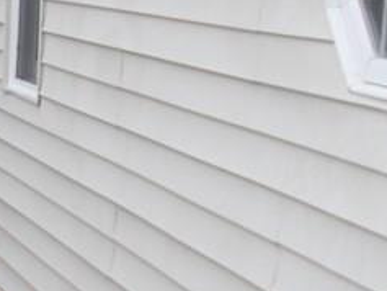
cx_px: -149
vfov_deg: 10.0
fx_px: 1644
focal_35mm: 147
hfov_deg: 12.9
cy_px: -5
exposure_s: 1/125
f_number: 7
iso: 80
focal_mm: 6.3
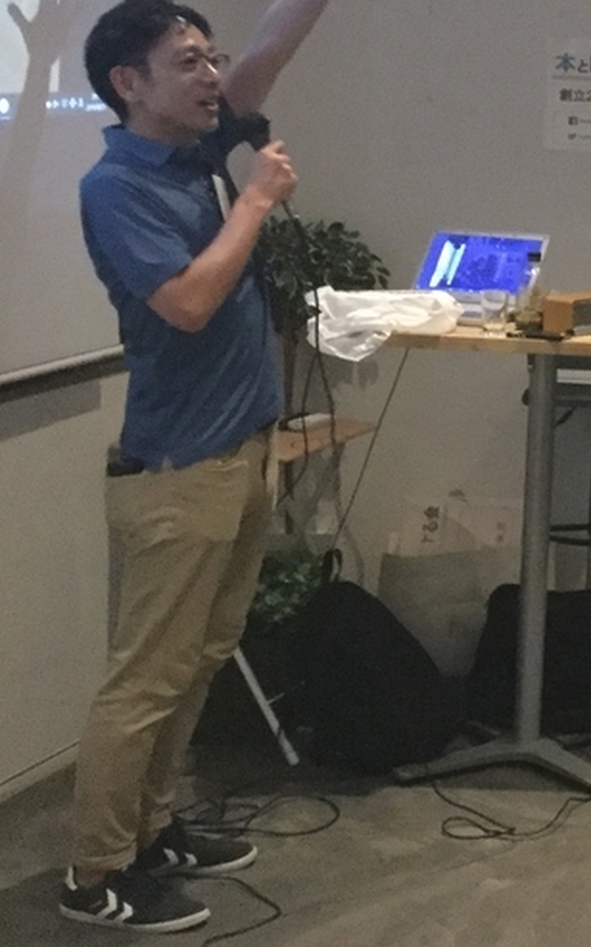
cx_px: 1132
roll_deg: -3.9
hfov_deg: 14.1
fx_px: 2062
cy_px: 182
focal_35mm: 80
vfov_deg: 25.4
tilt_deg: -3.0
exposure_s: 1/17
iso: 400
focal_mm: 3.3
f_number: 2.4
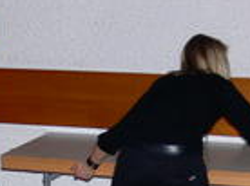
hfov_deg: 16.4
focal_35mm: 120
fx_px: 865
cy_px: 182
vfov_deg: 12.2
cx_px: 63
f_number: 2.8
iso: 100
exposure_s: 1/30
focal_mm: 7.4
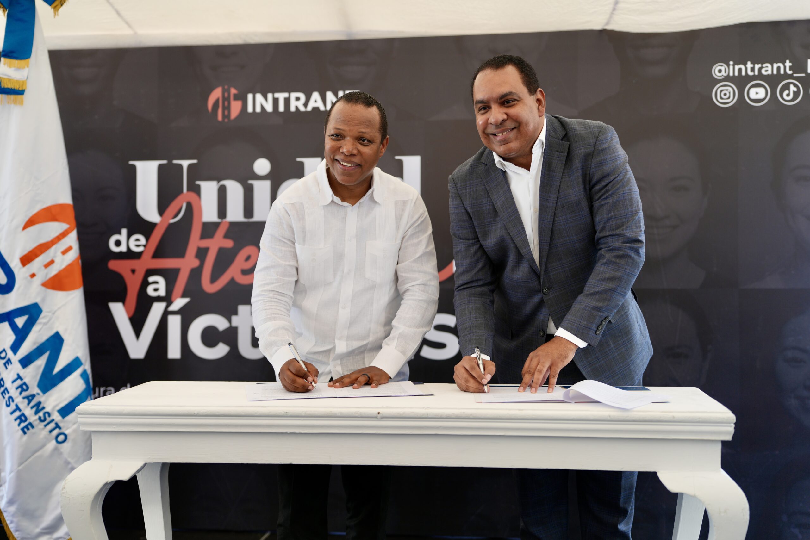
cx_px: 405
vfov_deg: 32.6
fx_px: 922
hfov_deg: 47.4
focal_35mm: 41
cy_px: 270
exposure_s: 1/400
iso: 160
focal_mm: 41
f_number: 2
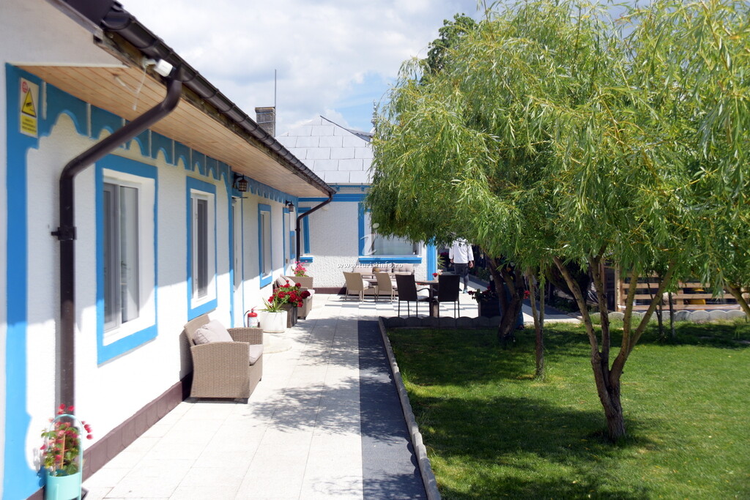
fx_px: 688
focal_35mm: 33
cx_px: 375
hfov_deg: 57.2
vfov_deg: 40.0
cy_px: 250
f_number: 5.6
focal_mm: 22
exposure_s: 1/800
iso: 140
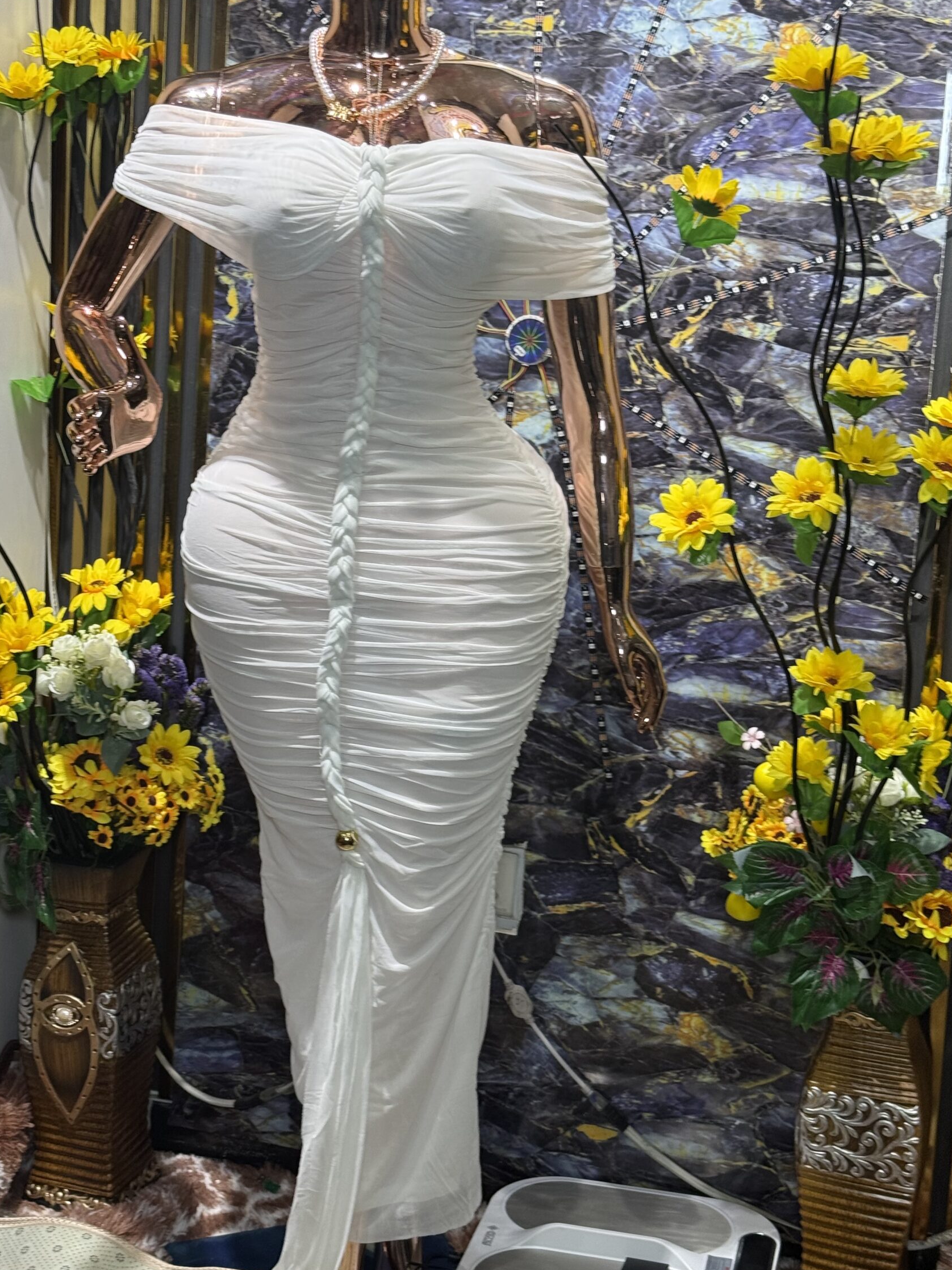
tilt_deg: -12.7
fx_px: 2016
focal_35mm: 55
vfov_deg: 34.9
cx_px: 417
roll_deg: -3.9
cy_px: 603
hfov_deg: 26.5
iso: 50
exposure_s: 1/100
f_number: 1.78
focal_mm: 6.76
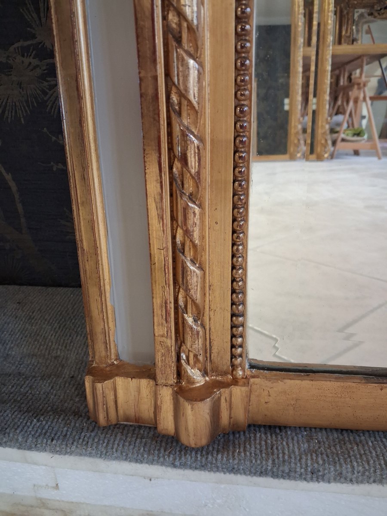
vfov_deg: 65.3
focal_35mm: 27
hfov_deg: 51.4
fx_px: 402
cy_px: 258
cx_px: 194
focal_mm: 4
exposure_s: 1/50
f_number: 1.8
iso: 400
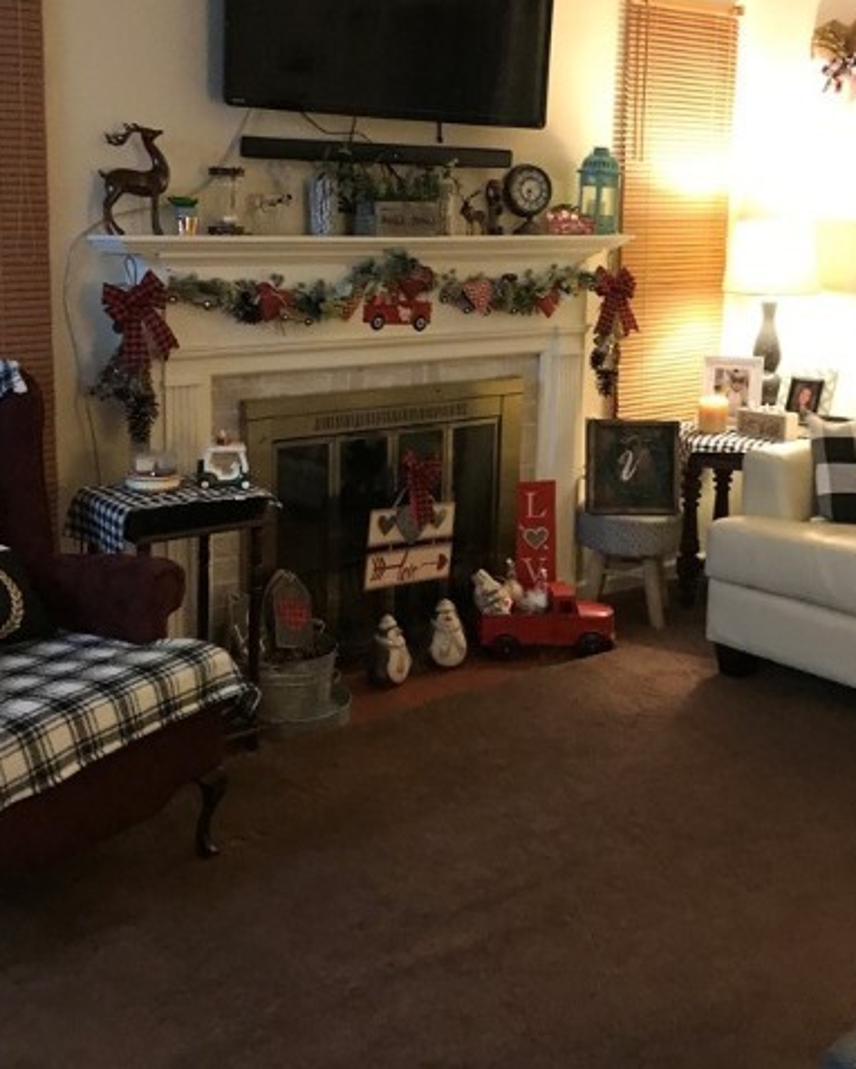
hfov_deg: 34.2
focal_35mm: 44
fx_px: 1392
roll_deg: +1.1
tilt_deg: -7.0
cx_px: 424
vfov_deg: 41.8
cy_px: 426
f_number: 1.8
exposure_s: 1/11
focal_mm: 3.99
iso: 100
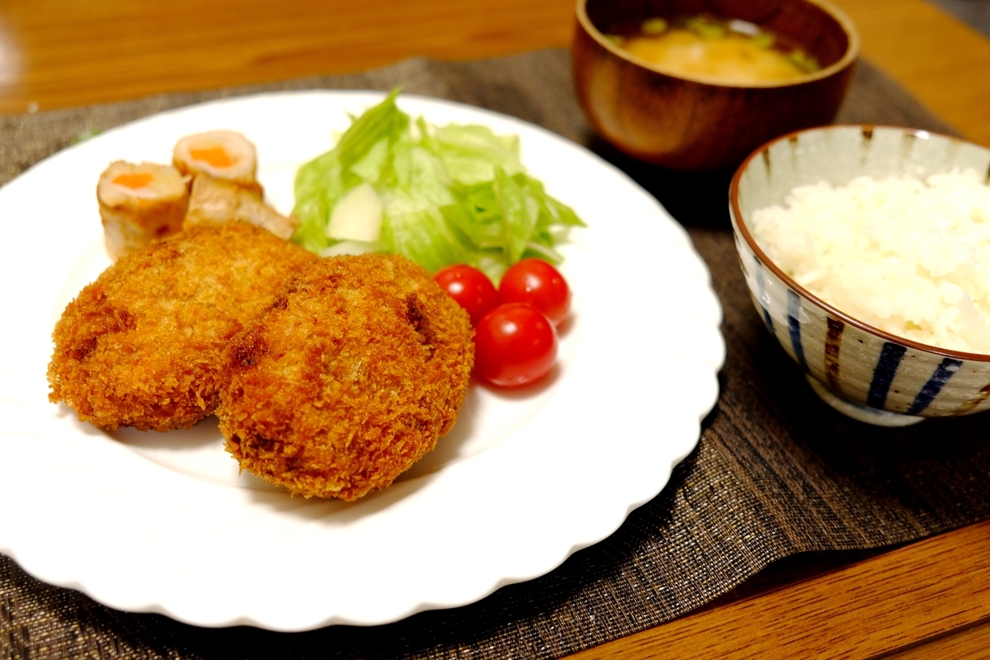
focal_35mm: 36
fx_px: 990
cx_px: 495
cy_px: 330
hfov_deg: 53.1
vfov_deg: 36.9
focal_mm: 24.3
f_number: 3.2
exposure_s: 1/30
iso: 800
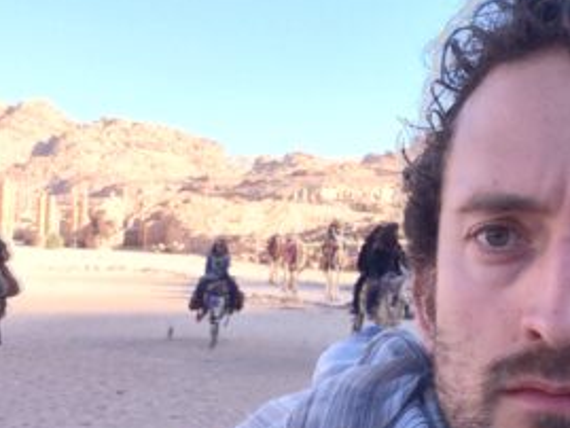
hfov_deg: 38.7
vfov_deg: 29.6
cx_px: 354
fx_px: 807
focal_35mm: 49
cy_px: 269
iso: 50
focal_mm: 2.15
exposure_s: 1/215
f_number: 2.4
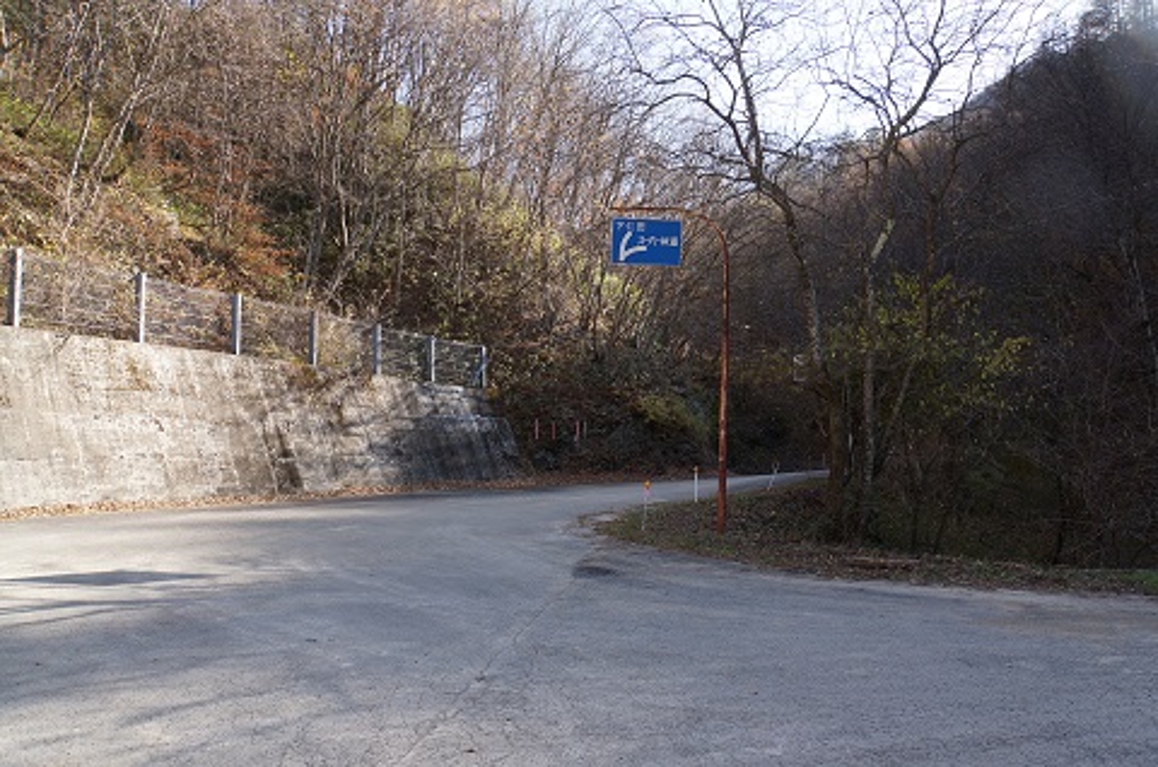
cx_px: 579
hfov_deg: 64.1
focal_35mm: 29
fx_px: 925
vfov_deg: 45.1
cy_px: 384
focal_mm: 19.2
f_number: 5.6
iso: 100
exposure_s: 1/80
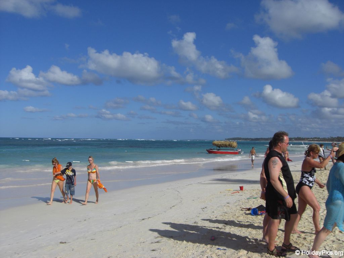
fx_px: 378
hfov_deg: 49.0
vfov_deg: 37.7
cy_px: 129
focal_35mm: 38
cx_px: 172
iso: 64
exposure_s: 1/320
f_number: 8
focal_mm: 6.2
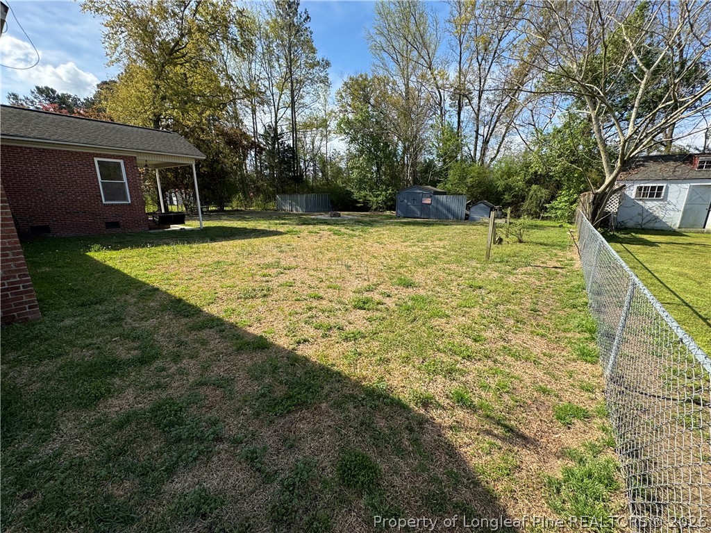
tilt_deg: -14.6
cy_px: 266
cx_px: 356
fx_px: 288
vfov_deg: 85.7
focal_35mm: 14
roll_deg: +0.1
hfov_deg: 102.1
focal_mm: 2.22
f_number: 2.2
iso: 50
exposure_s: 1/1143
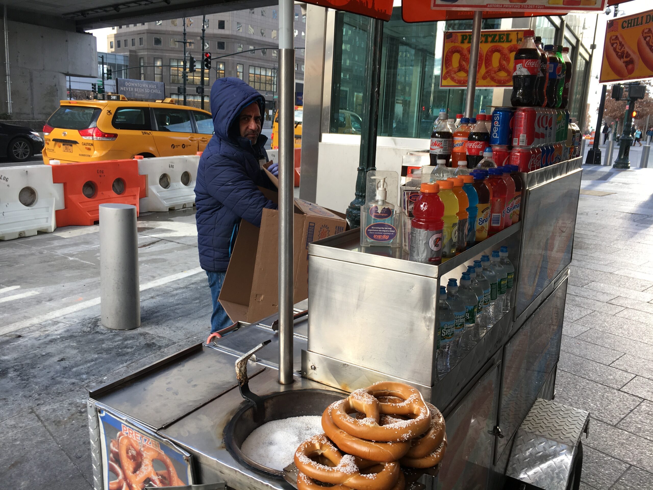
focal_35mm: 29
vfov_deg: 48.2
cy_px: 245
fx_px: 547
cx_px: 326
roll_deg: -3.0
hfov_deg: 61.7
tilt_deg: -12.3
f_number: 2.2
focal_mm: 4.15
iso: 25
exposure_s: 1/109
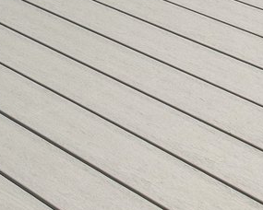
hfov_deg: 17.7
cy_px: -373
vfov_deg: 11.2
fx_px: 786
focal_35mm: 101
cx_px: -88
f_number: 8
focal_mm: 10
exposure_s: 1/160
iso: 250
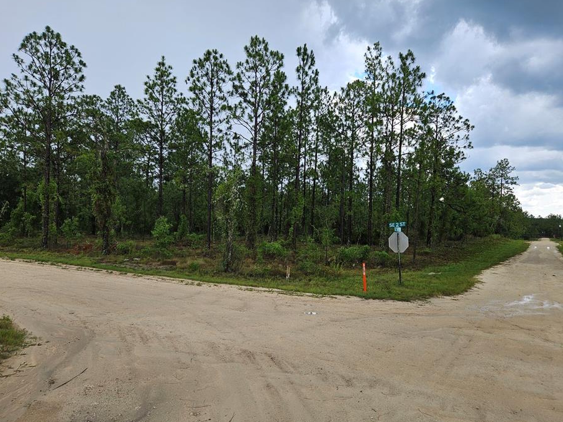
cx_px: 295
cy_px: 211
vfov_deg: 53.0
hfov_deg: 67.3
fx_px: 423
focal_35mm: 26
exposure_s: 1/409
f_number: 1.8
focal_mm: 5.4
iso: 25
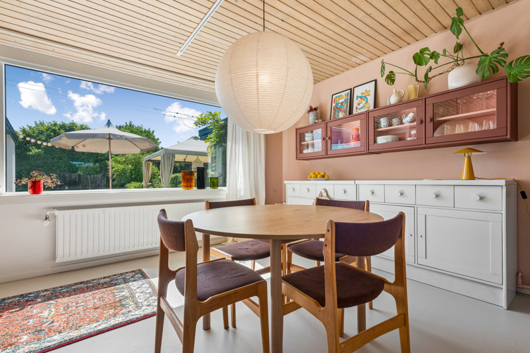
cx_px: 265
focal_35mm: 16
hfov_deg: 96.7
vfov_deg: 73.7
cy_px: 176
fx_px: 235
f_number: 10
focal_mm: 16
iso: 200
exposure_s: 1/50
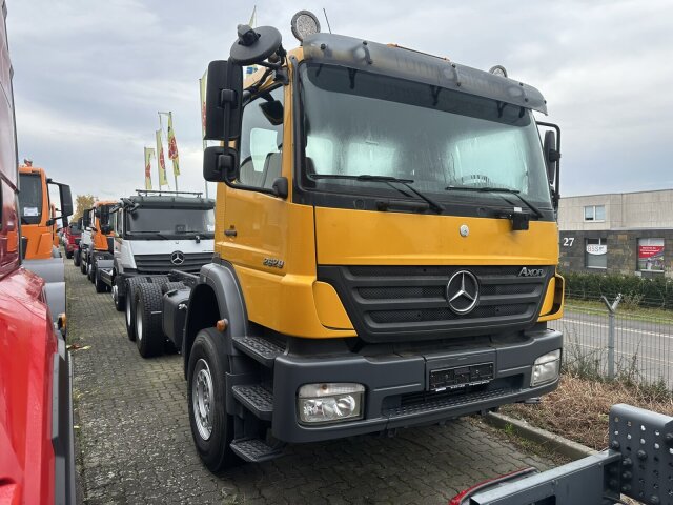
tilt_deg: -4.9
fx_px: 467
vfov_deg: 56.8
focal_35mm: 24
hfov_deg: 71.6
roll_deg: +1.3
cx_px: 336
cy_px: 252
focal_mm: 6.86
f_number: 1.78
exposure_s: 1/980
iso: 80
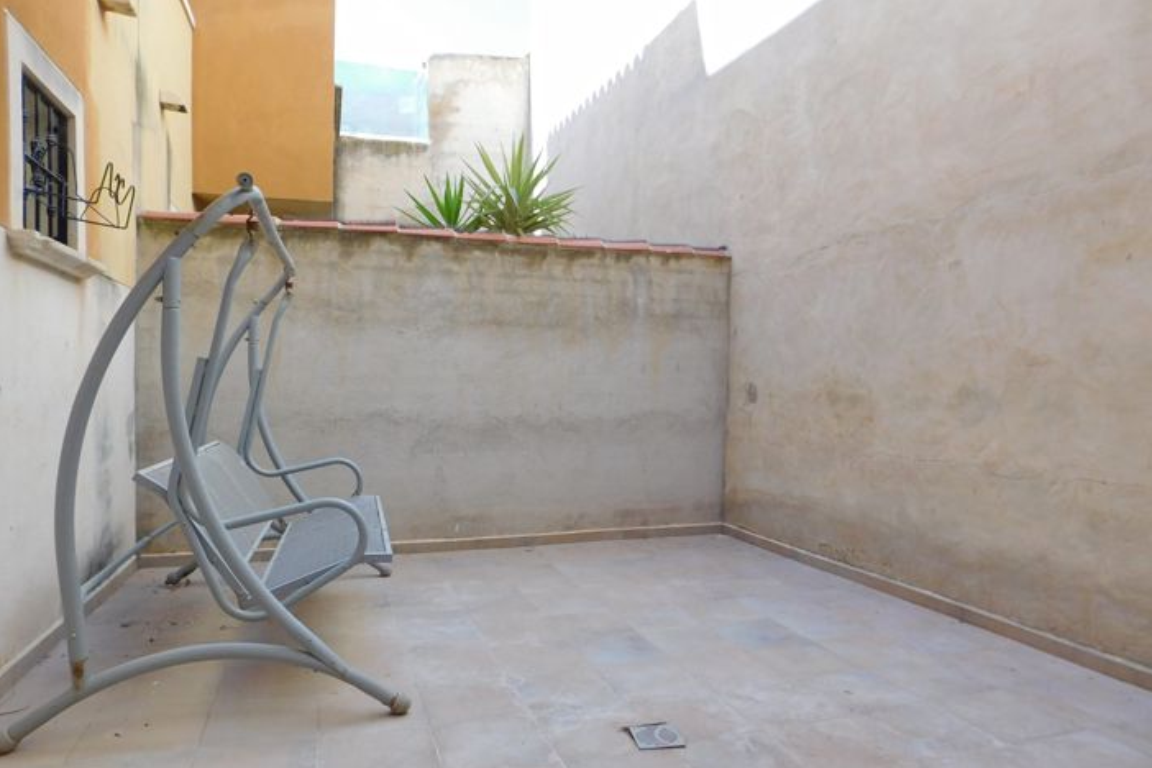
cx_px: 575
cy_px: 404
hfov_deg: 73.7
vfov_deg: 53.1
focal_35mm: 24
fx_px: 768
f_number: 3
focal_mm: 4
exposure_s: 1/320
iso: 125
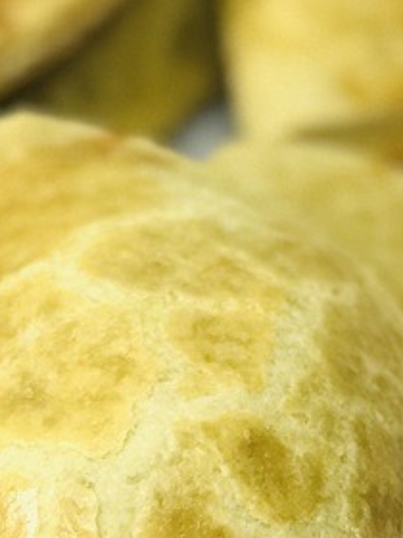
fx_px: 3415
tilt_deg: -37.4
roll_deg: -7.2
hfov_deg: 6.7
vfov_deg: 9.0
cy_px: 123
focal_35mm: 220
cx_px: -152
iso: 64
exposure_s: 1/50
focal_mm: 6.6
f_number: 2.8
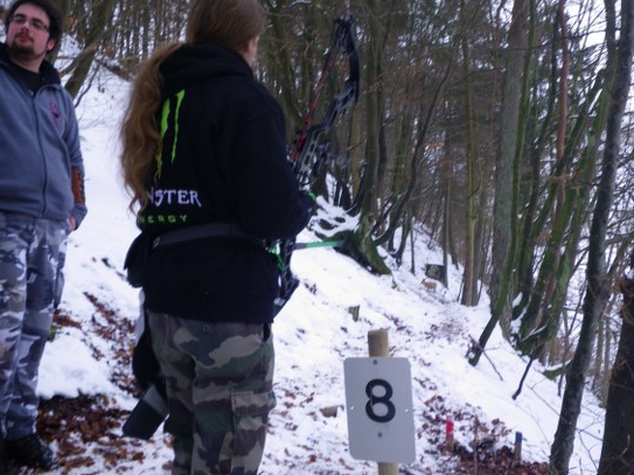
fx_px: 604
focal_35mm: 33
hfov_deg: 55.1
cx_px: 367
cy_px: 246
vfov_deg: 42.9
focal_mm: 5
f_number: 4.2
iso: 64
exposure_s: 1/50
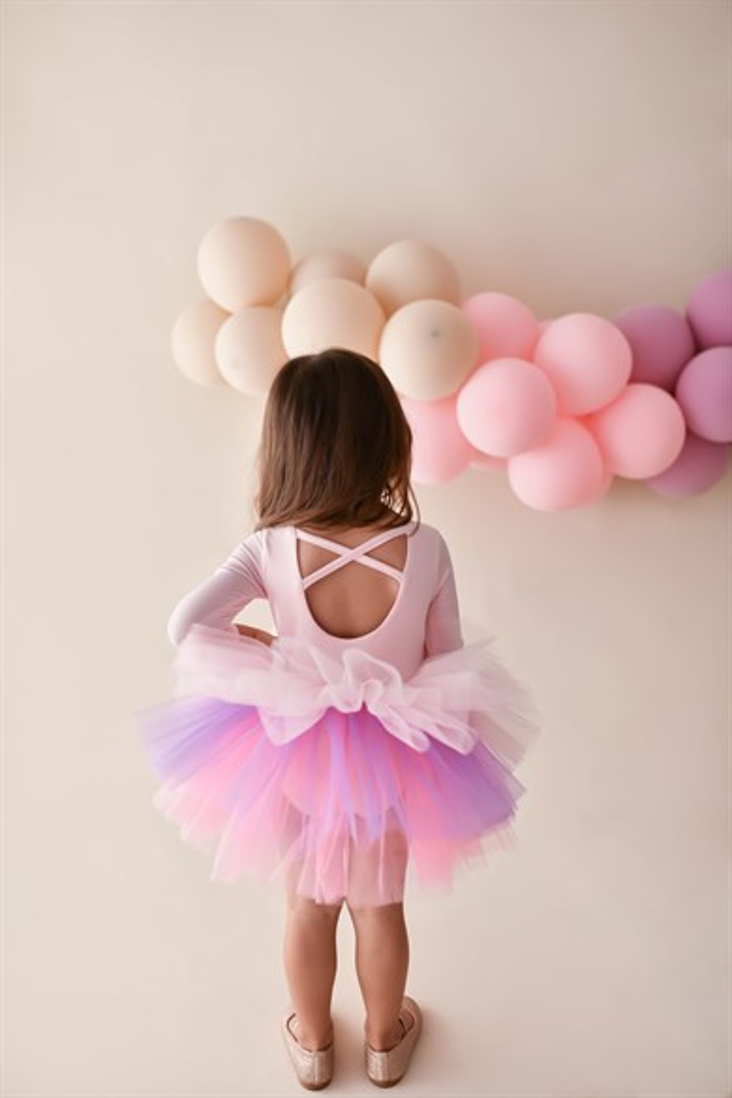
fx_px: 1067
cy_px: 549
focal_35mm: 35
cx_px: 366
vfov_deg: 54.4
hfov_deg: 37.9
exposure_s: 1/400
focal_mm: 35
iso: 125
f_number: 2
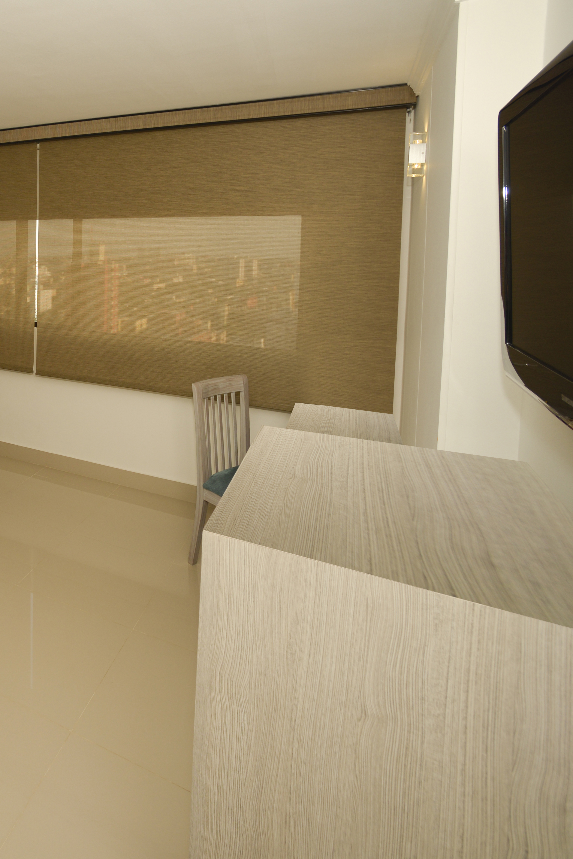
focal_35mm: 21
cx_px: 21
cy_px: 430
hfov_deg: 50.2
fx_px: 501
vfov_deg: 81.2
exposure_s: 1/200
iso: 200
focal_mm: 14
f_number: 4.5
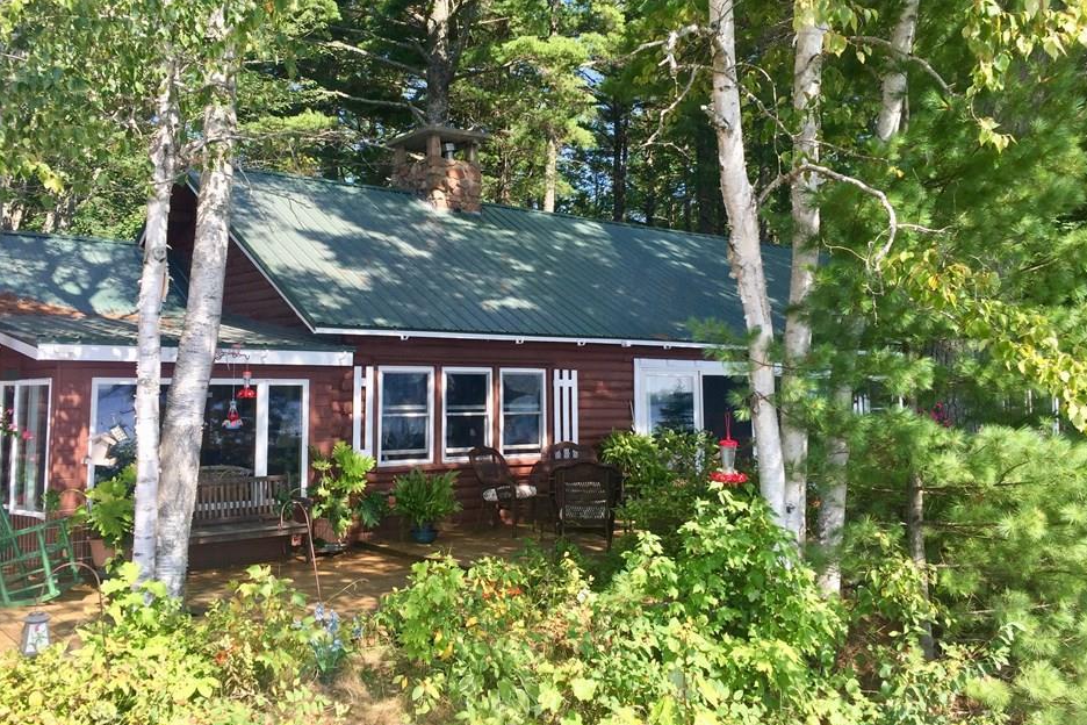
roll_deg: -0.8
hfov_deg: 57.2
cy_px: 296
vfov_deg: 39.8
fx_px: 996
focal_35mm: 33
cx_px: 519
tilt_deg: +6.7
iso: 32
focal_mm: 4.15
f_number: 2.2
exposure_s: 1/638
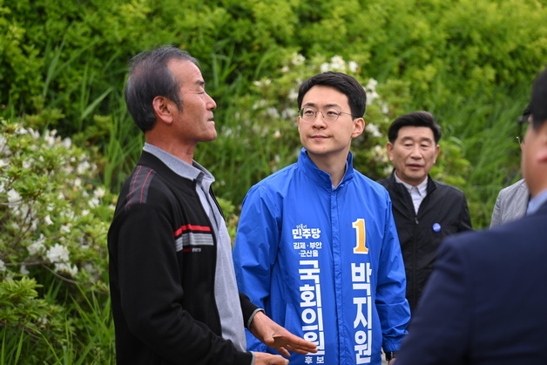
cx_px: 274
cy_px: 182
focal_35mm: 77
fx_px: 1170
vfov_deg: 17.7
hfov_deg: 26.3
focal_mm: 77
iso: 64
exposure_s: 1/320
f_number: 2.8
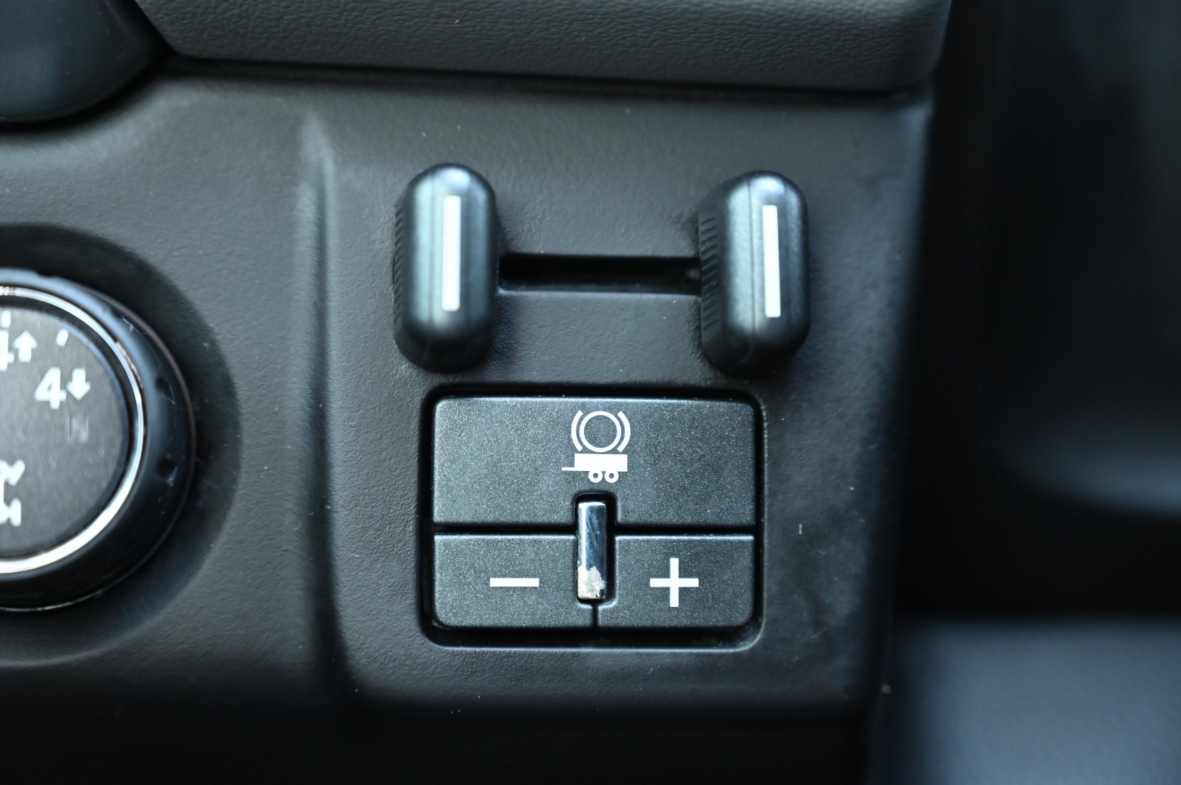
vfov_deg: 19.4
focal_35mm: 70
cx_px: 590
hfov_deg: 28.9
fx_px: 2294
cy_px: 392
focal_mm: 70
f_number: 4
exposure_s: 1/125
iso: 3200
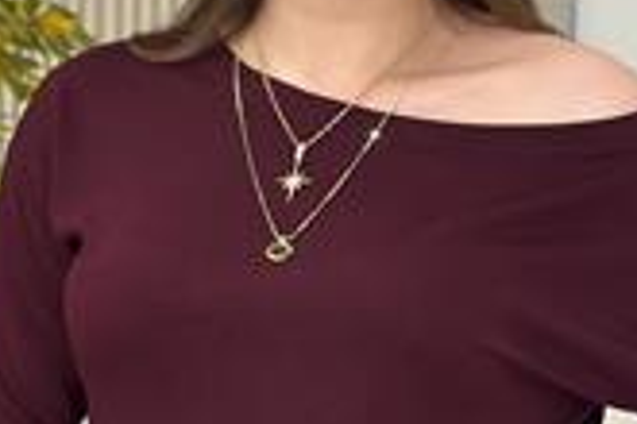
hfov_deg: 12.7
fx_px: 2849
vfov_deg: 8.5
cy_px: 472
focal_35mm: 161
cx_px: 120
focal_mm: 6.86
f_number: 1.78
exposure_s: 1/179
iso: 80
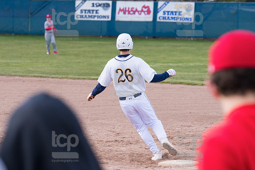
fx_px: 1642
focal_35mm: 232
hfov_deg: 8.9
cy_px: 85
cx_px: 128
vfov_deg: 5.9
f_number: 5.6
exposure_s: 1/1600
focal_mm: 155
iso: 1000
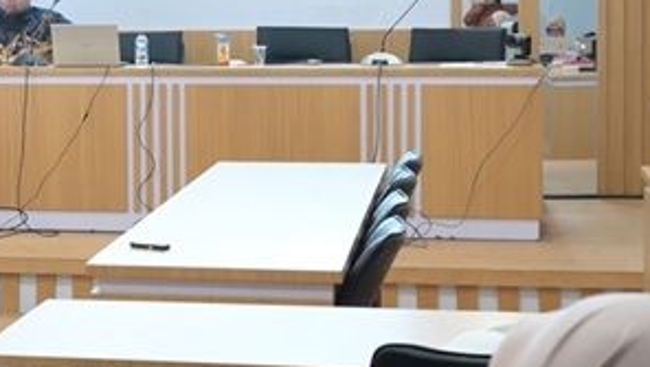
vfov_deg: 11.3
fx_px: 1838
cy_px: 70
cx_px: 12
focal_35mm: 107
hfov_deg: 19.5
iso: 8000
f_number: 6.3
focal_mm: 33.5
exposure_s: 1/60
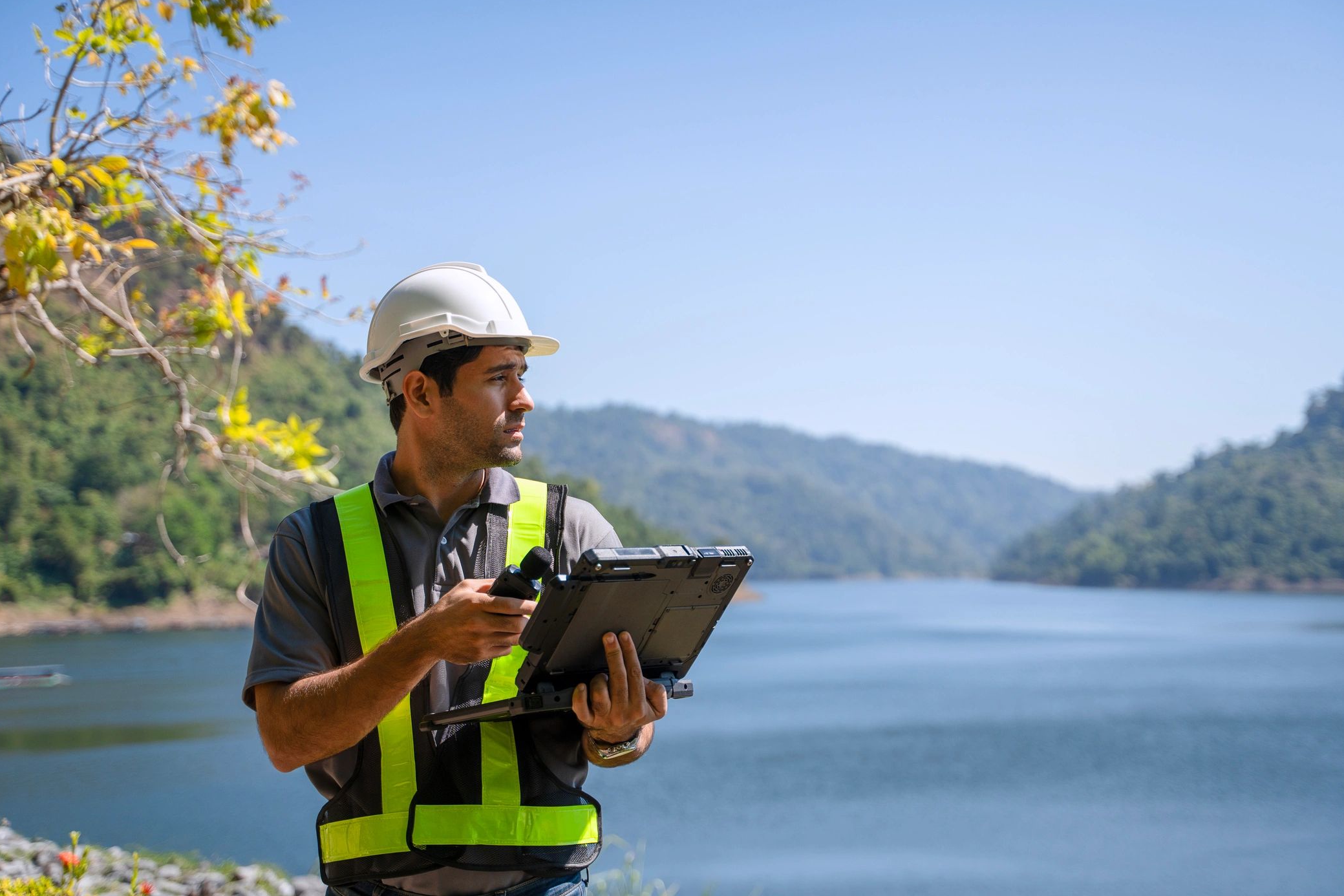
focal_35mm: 50
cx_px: 683
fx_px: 1867
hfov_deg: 39.6
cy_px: 443
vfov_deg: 27.0
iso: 200
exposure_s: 1/3200
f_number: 2.8
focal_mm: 49
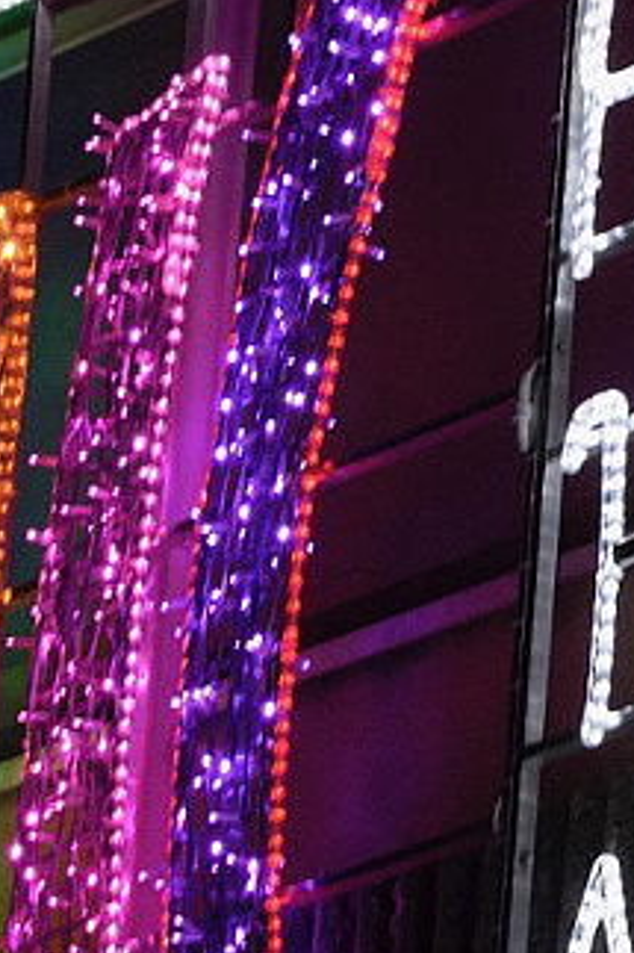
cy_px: 201
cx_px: 1480
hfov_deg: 3.2
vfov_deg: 4.9
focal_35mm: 421
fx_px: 11132
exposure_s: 1/90
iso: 1250
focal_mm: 85
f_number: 8
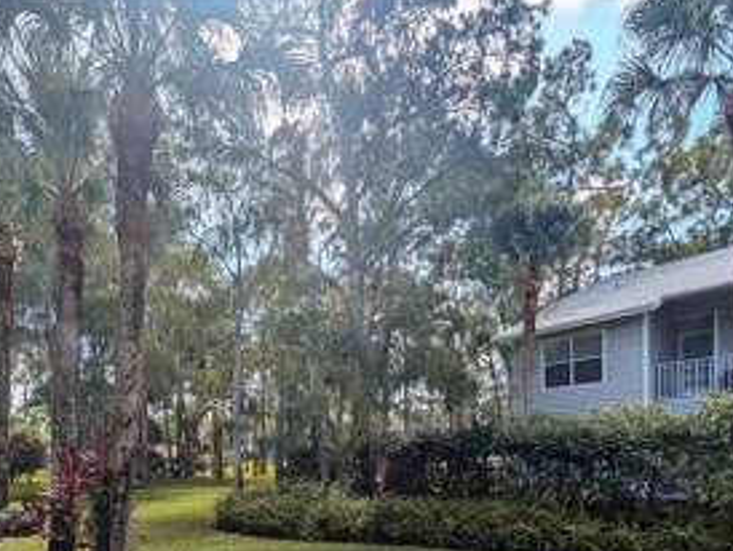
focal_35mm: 21
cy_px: 469
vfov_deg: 56.9
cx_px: 321
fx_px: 445
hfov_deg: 78.6
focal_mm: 2.23
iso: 36
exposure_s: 1/1271
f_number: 1.95
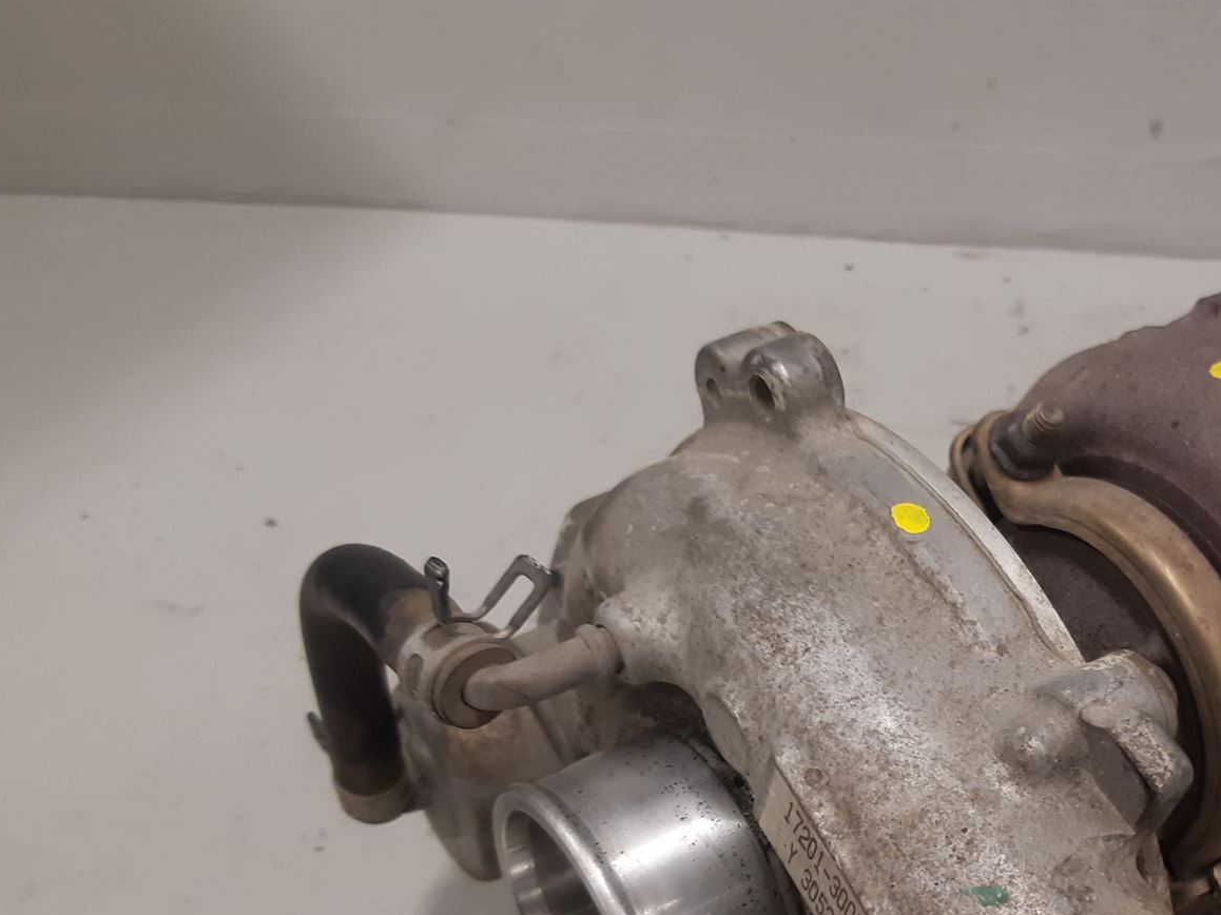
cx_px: 902
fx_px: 1622
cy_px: 676
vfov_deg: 31.0
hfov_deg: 40.2
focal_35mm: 46
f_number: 1.7
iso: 125
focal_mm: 3.93
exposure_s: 1/50
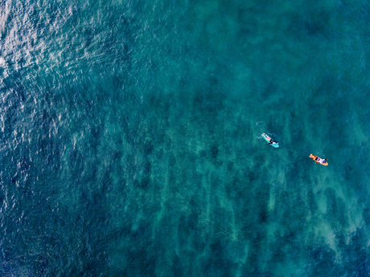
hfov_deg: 94.5
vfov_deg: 78.1
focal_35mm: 16
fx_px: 171
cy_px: 138
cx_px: 185
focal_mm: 3.05
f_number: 2.2
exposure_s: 1/320
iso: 200
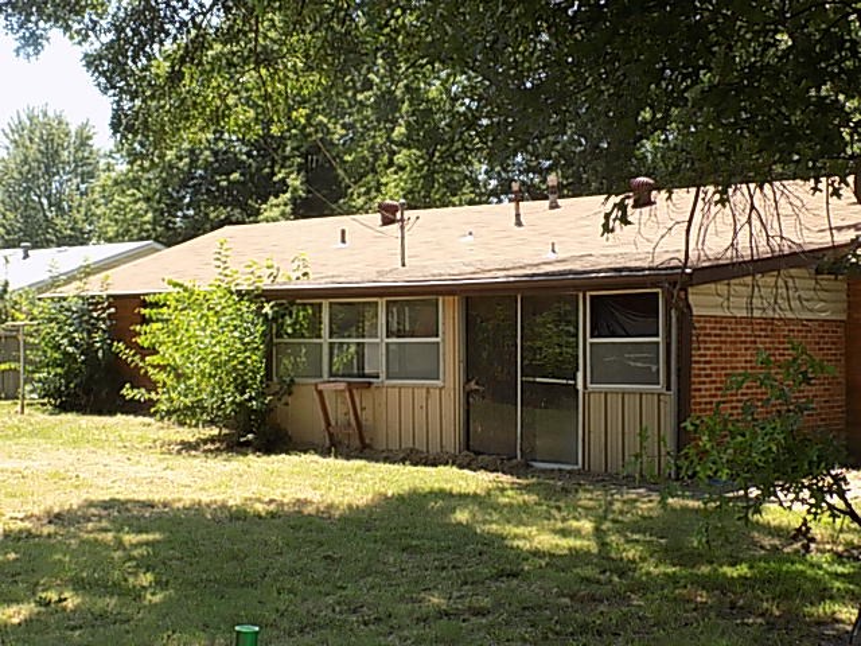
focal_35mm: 52
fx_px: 1293
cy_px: 323
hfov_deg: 36.8
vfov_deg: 28.0
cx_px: 430
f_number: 3.9
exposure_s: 1/250
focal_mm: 9.3
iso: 80
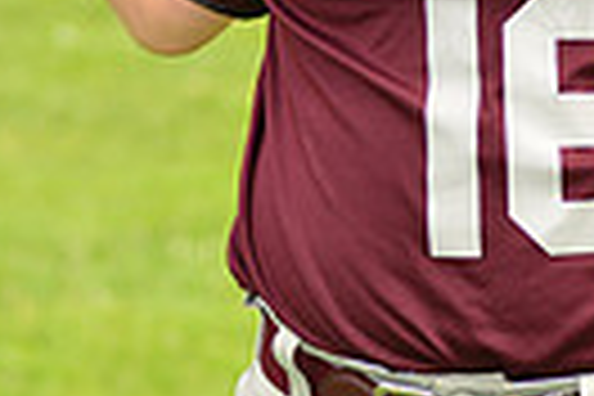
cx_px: 630
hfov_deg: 4.9
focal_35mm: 416
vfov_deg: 3.3
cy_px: -281
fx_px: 6863
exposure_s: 1/250
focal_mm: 95
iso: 100
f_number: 5
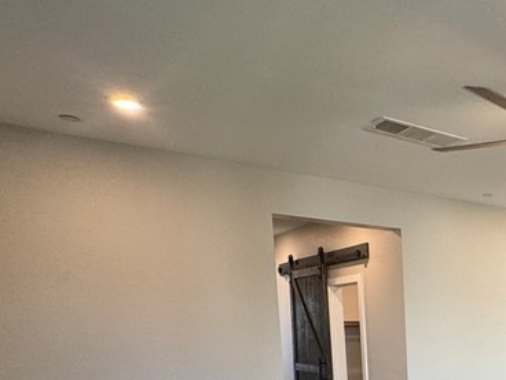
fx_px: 570
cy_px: 402
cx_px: 551
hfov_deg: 39.5
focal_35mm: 39
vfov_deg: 32.9
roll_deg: +0.4
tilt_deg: -7.6
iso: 160
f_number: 2.2
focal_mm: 2.22
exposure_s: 1/120
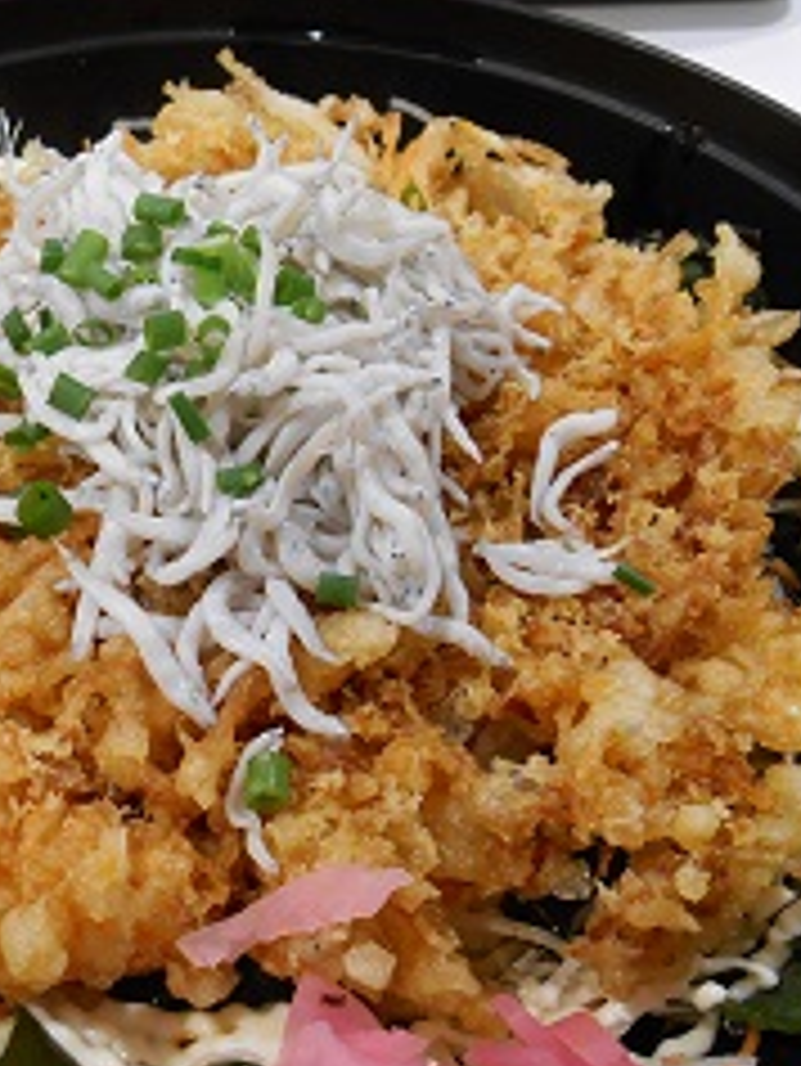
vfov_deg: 42.9
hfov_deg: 32.3
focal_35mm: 44
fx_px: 1356
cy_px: 573
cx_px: 202
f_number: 3.4
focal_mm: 4.7
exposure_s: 1/30
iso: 250
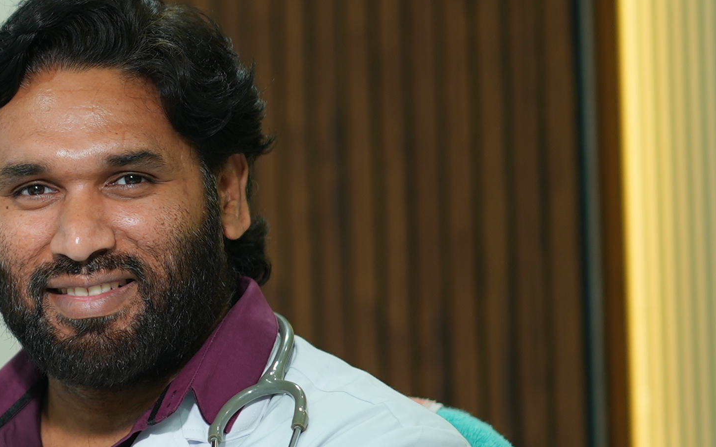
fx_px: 4956
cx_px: -125
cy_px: 277
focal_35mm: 254
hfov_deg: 8.2
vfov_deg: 5.2
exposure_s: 1/160
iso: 125
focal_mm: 85
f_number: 1.6
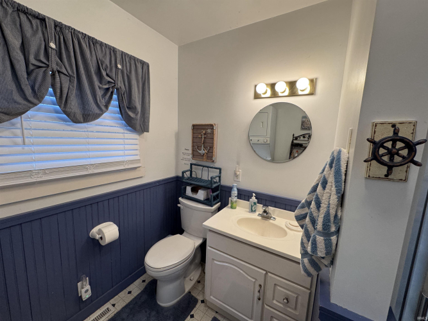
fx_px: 173
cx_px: 214
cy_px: 160
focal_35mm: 14
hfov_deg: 102.1
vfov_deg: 85.7
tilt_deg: -8.9
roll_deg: -3.2
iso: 200
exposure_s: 1/120
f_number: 2.2
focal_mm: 2.22
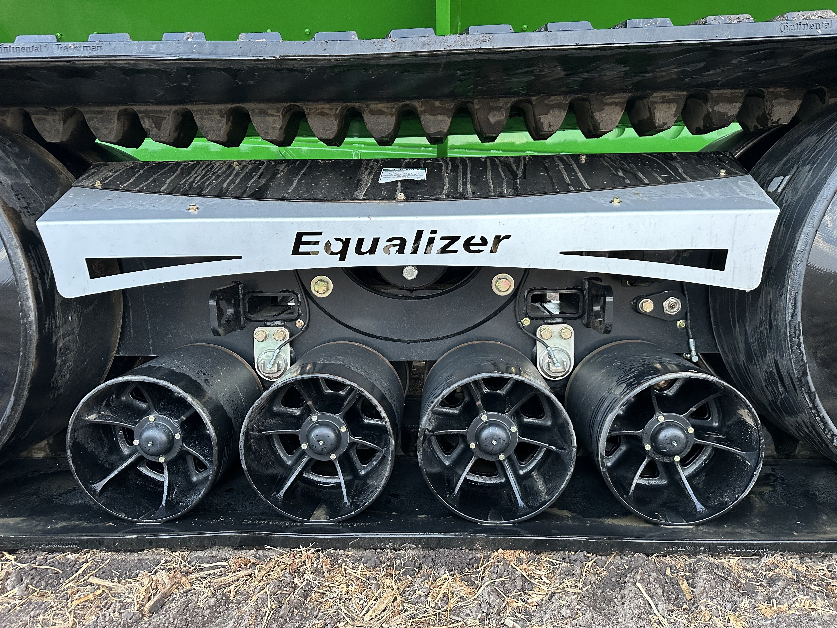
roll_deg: +1.0
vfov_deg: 56.8
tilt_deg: -8.9
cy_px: 314
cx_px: 418
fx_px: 580
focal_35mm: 24
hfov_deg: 71.6
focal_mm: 6.86
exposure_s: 1/60
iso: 400
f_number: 1.78
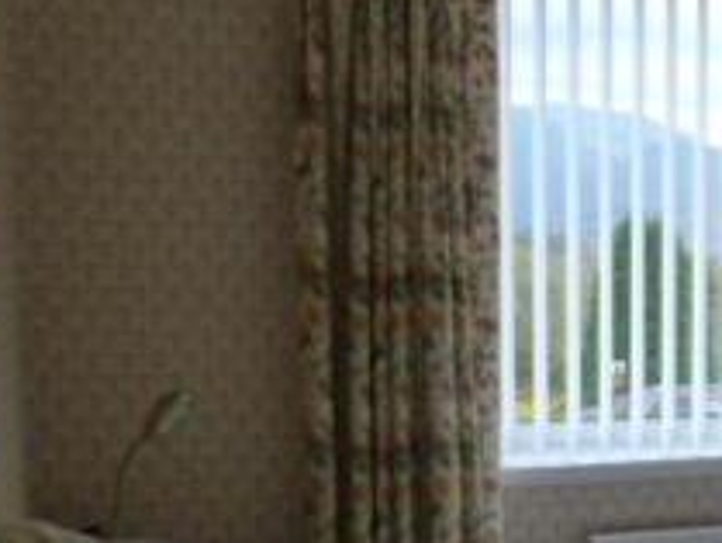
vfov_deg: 21.7
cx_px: 959
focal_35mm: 67
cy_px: 413
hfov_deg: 24.8
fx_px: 1398
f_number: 3.3
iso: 200
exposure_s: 1/60
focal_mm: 4.3
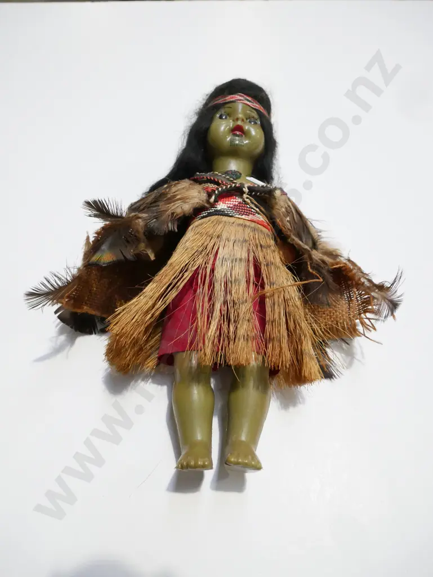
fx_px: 433
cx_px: 216
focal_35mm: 26
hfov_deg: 53.1
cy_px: 288
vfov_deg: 67.3
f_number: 5.6
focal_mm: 13
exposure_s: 1/400
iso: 3200
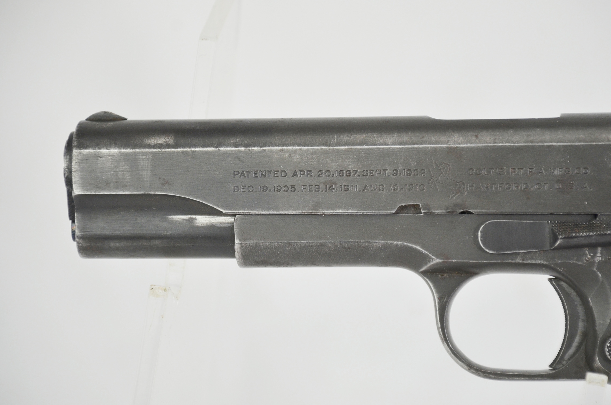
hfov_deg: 9.4
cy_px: 191
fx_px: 3718
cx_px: 325
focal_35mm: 220
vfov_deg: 6.2
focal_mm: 135
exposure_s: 1/250
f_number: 5.6
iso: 640
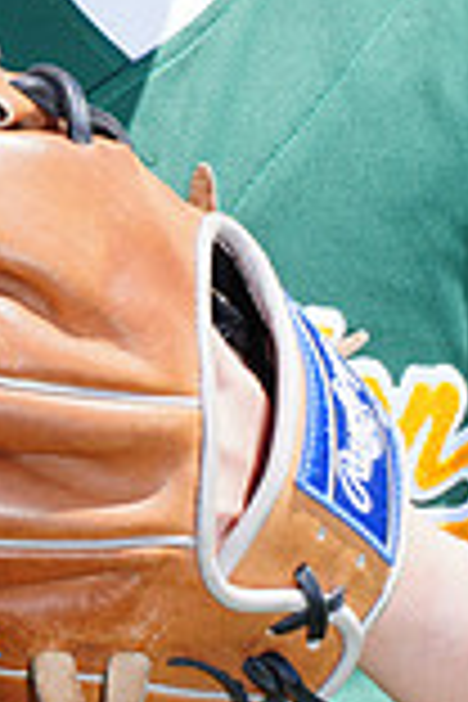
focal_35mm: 646
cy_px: -234
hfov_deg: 2.1
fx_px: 12596
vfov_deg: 3.2
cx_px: 209
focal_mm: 174
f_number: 10
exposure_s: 1/200
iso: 200
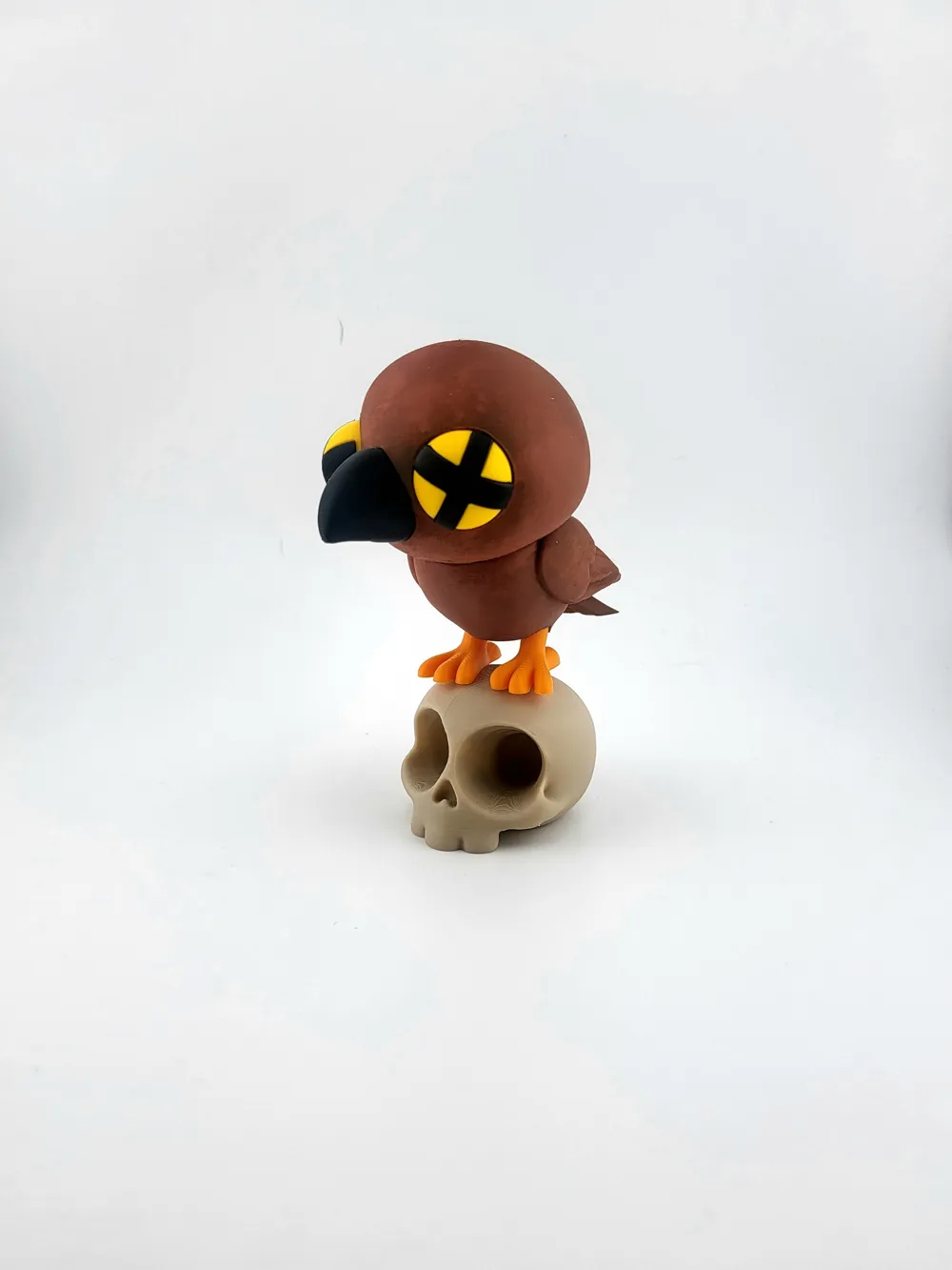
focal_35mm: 24
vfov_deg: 71.6
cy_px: 635
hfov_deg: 56.8
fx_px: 880
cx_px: 476
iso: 40
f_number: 1.8
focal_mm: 5
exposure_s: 1/909
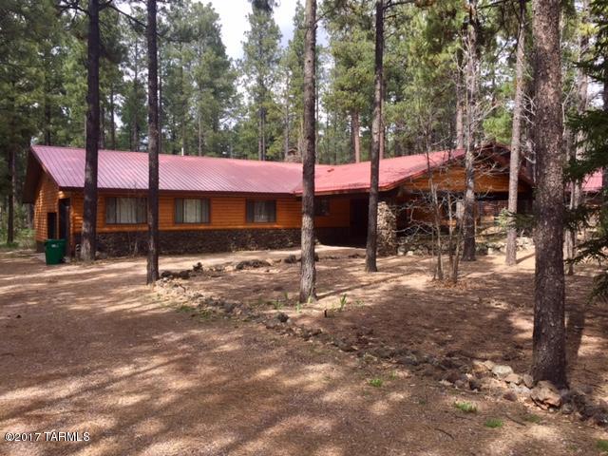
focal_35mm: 29
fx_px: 509
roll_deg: +0.6
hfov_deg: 61.7
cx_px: 304
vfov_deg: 48.2
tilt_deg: -1.3
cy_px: 228
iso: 32
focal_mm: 4.15
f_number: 2.2
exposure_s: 1/494
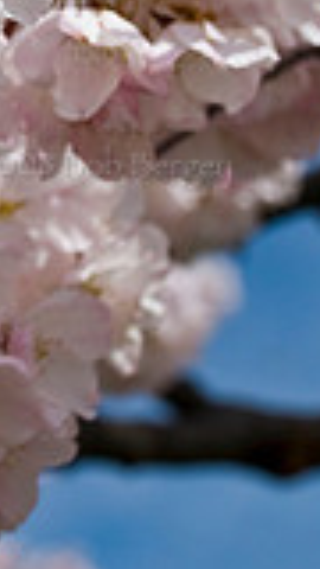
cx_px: -180
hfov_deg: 5.4
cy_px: -121
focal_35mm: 221
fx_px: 3334
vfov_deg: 9.6
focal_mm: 50
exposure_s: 1/250
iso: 100
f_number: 8
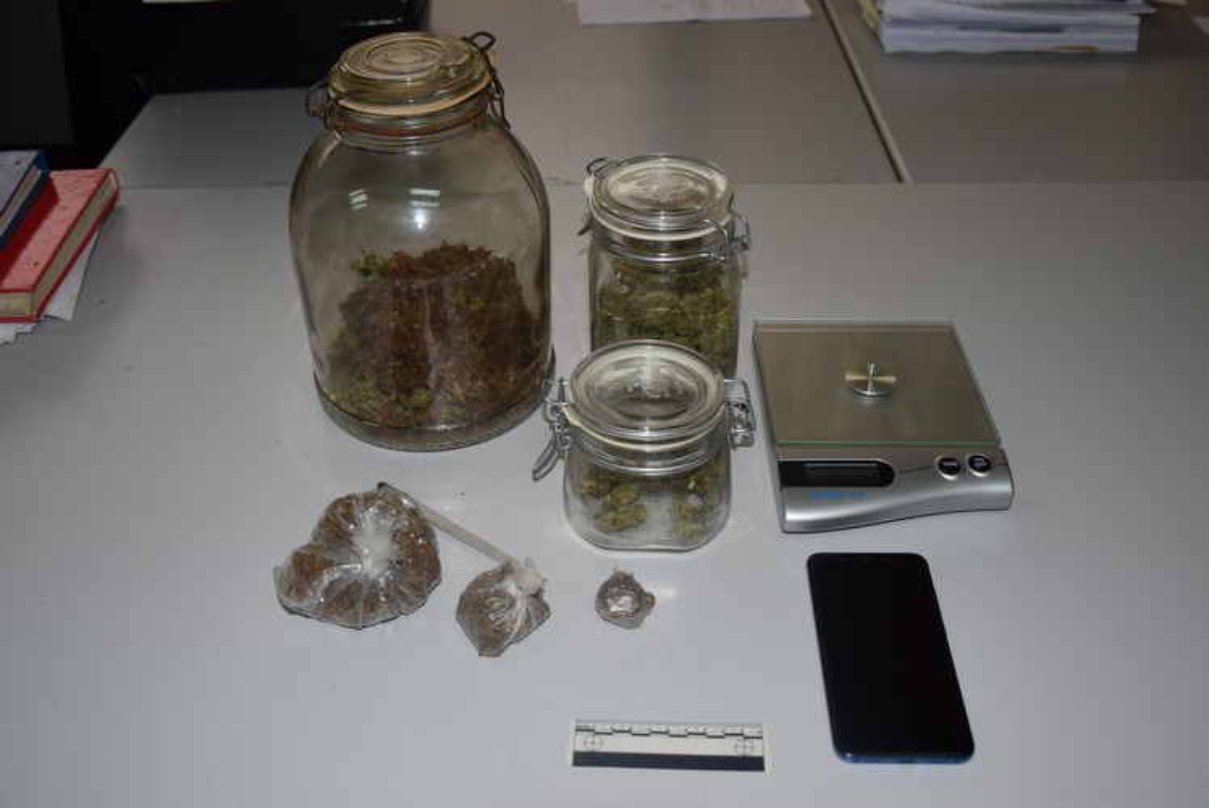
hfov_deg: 53.1
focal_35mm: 36
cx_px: 604
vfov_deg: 36.9
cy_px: 404
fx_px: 1210
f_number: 3.8
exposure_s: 1/60
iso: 200
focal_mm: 24
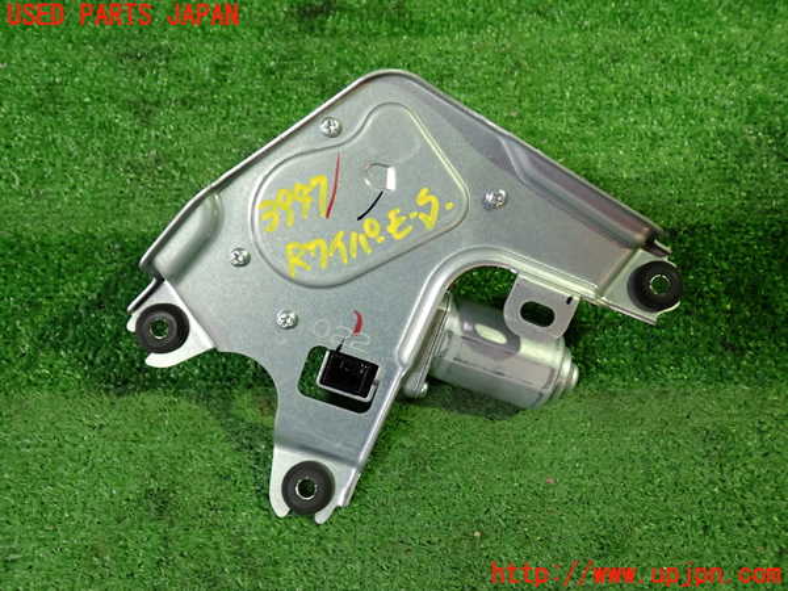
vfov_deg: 46.8
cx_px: 394
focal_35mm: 30
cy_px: 296
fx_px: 683
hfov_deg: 60.0
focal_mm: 5.4
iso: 250
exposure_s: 1/30
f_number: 2.3
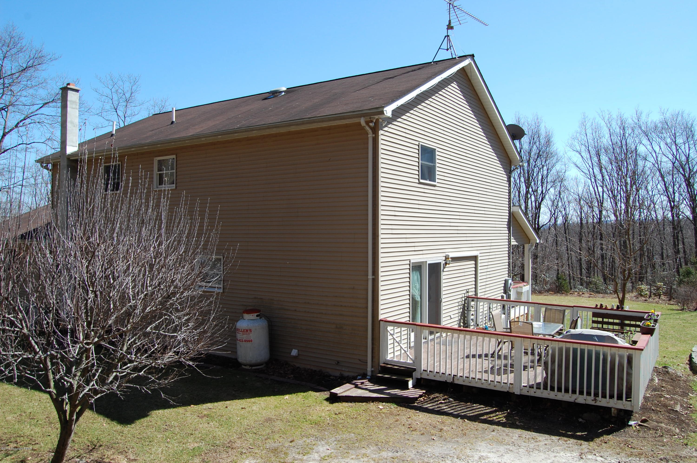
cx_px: 348
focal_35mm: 27
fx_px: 522
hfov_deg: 67.4
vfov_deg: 47.8
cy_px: 232
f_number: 8
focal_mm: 18
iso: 200
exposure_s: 1/250
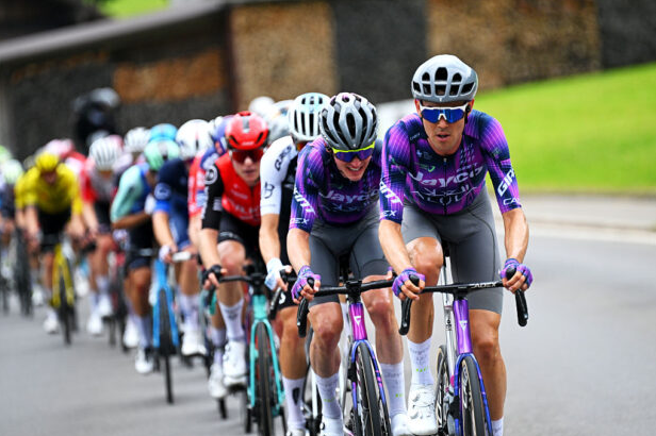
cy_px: 219
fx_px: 5500
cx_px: 329
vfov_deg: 4.5
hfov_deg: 6.8
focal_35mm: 302
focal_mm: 200
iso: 400
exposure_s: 1/1250
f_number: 2.8
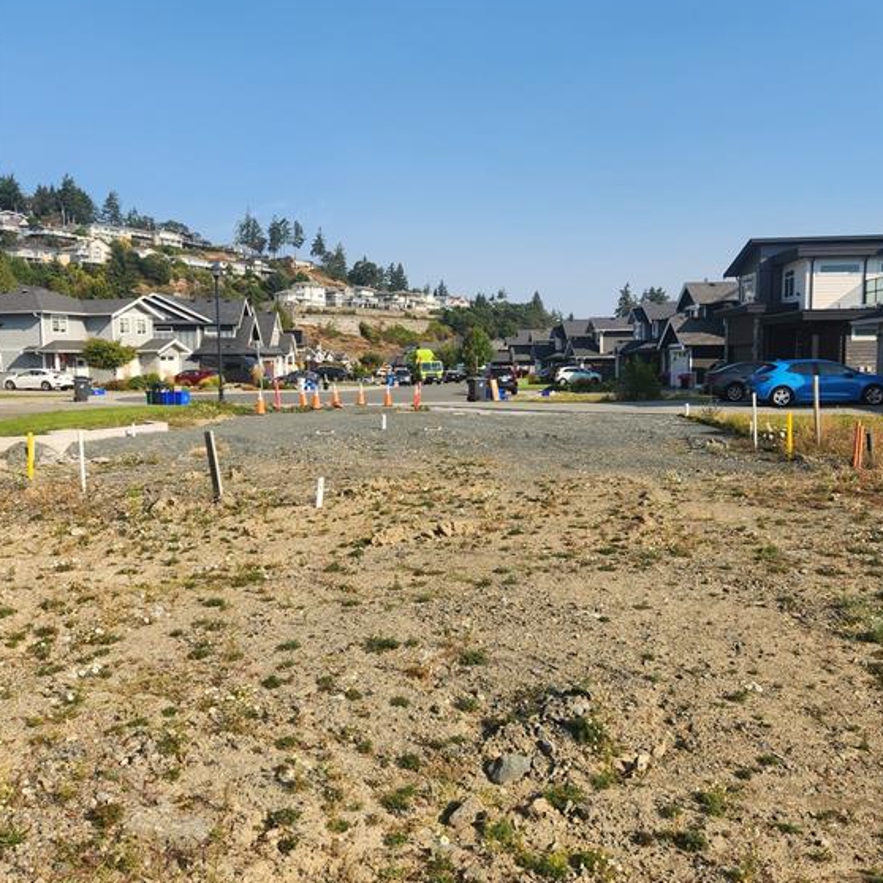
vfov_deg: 57.3
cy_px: 413
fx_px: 808
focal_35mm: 28
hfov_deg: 57.3
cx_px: 448
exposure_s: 1/1457
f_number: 1.8
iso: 20
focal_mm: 5.4
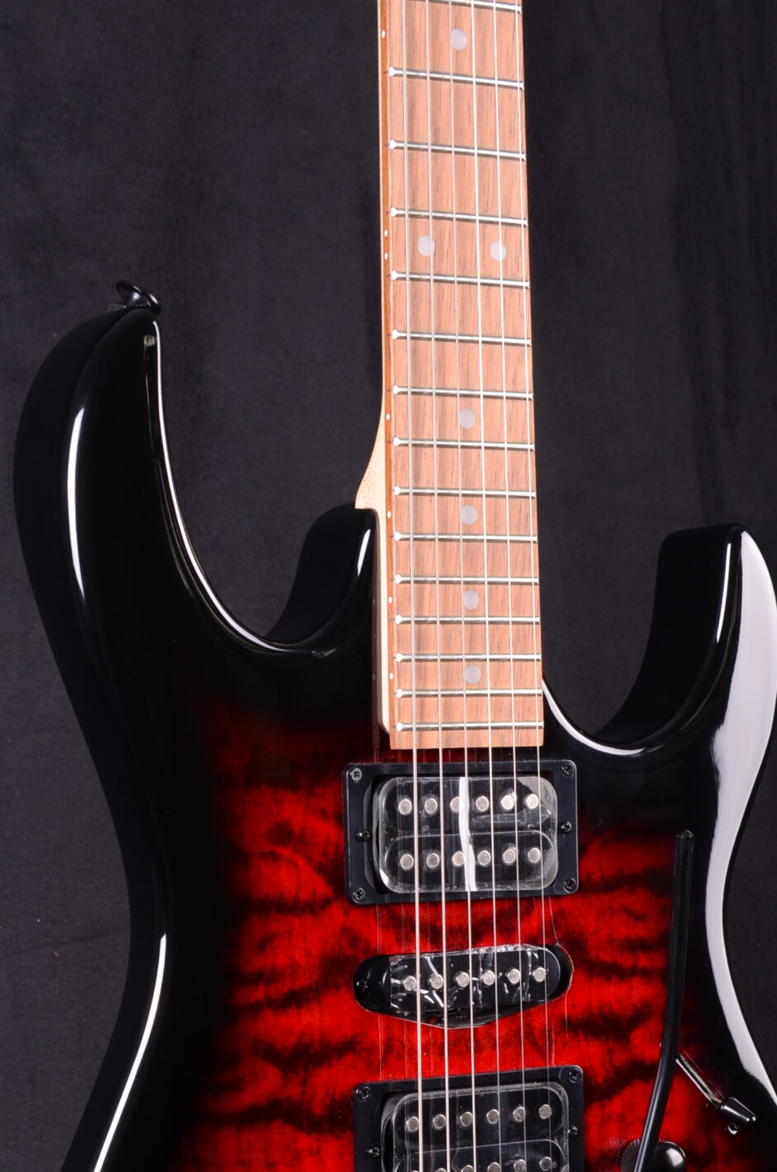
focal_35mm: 95
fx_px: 3086
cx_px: 430
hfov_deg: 14.3
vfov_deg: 21.1
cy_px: 1043
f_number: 10
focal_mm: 35
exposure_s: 1/200
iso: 200
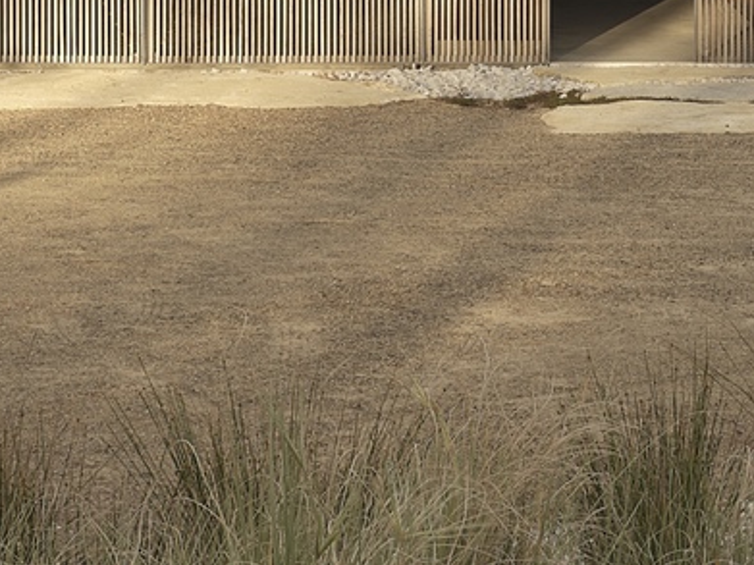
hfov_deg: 10.7
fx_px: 4007
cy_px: -245
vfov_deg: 7.9
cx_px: 334
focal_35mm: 184
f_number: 16
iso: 160
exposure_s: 1/15
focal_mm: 45
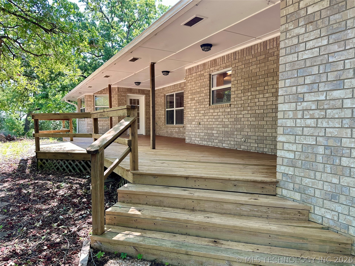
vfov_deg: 56.8
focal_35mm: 24
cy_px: 133
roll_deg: +0.4
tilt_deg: -3.7
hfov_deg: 71.6
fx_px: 246
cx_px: 178
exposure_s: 1/231
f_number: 1.78
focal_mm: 6.86
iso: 80
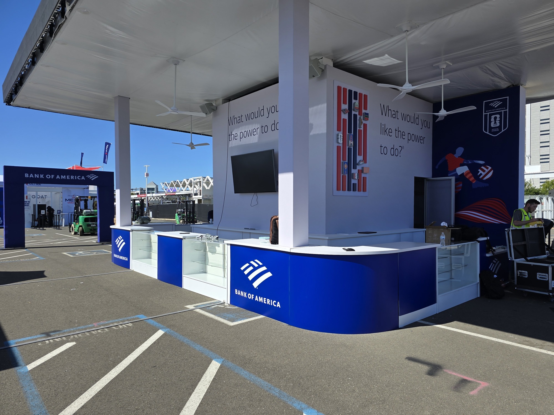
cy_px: 208
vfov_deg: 58.9
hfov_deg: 73.9
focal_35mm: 23
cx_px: 277
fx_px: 368
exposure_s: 1/878
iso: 12
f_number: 1.7
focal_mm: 6.3
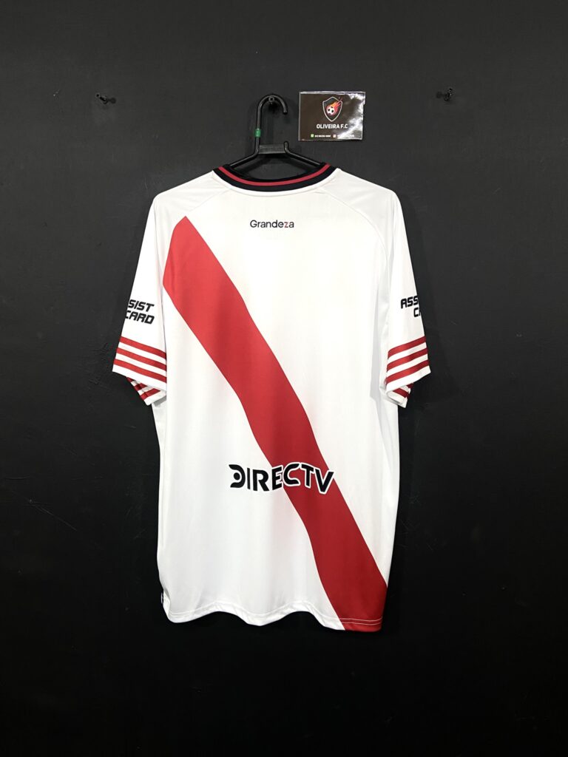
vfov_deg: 67.3
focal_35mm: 26
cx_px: 284
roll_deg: +0.0
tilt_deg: -7.6
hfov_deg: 53.1
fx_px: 569
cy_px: 378
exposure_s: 1/60
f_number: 1.8
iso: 100
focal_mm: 4.25
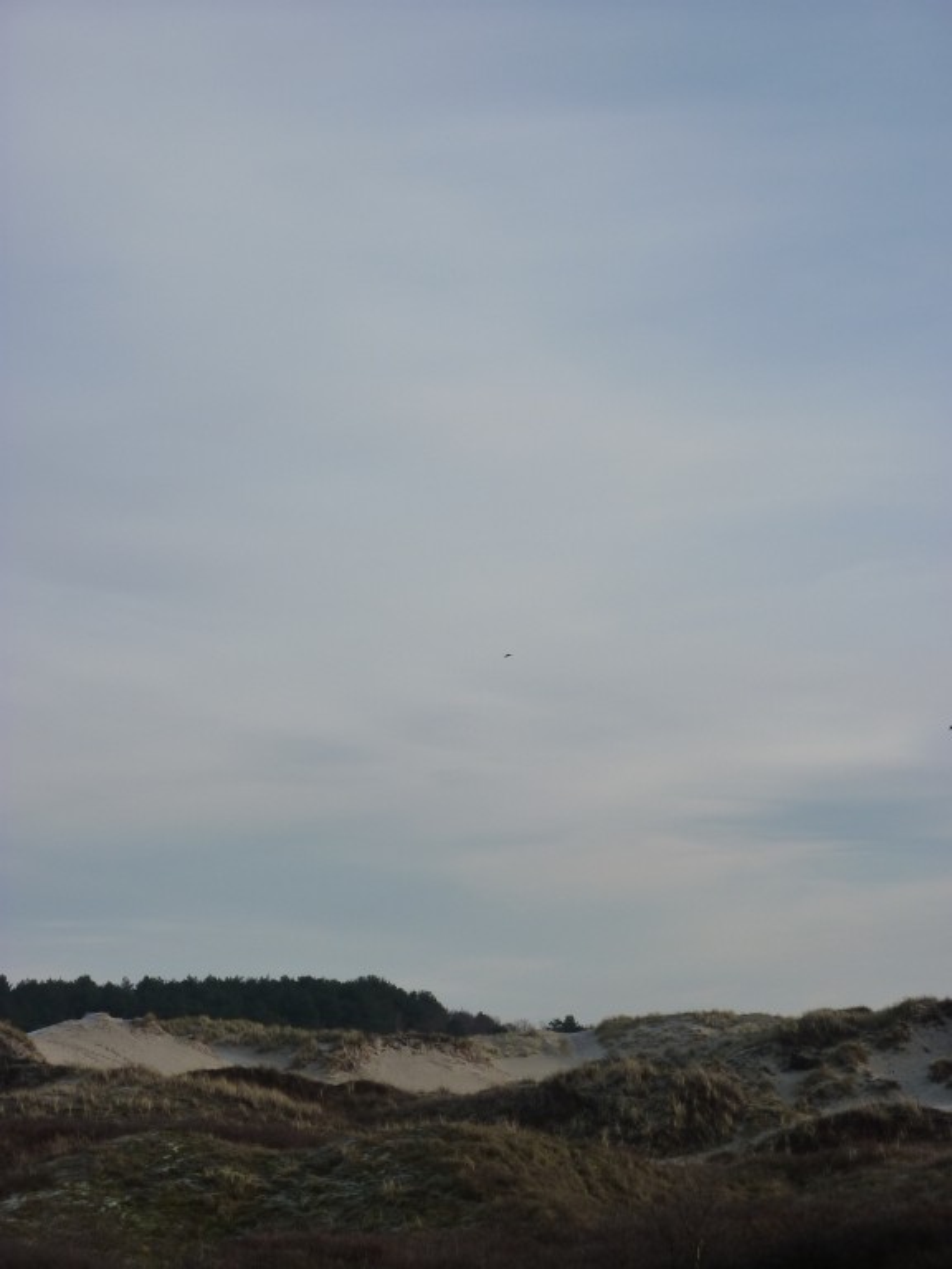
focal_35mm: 111
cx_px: 476
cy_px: 634
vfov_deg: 17.7
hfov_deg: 13.3
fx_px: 4070
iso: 125
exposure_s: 1/500
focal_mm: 18.2
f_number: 5.6
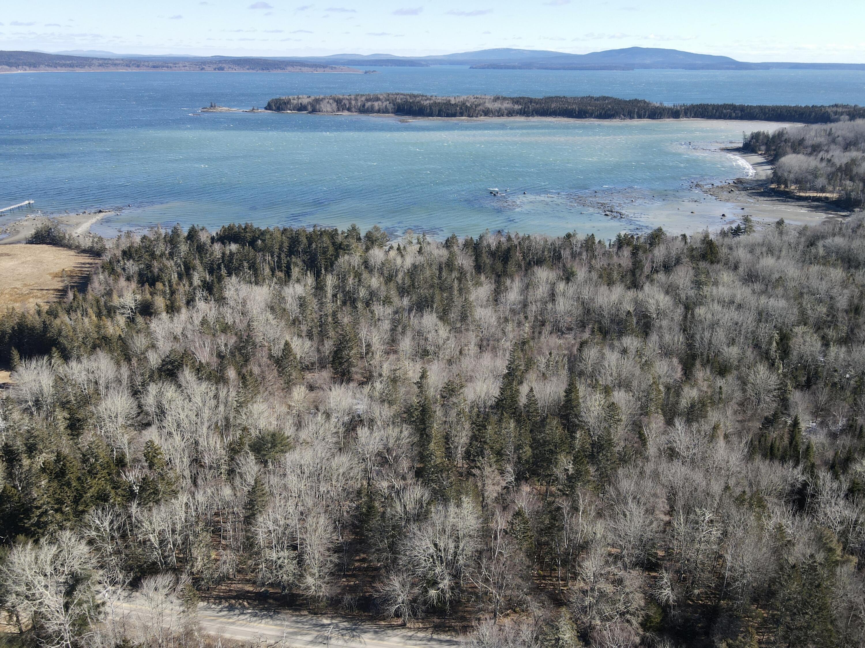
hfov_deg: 71.6
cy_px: 324
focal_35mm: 24
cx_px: 432
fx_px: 600
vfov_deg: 56.8
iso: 100
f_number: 2.8
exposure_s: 1/320
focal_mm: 4.5
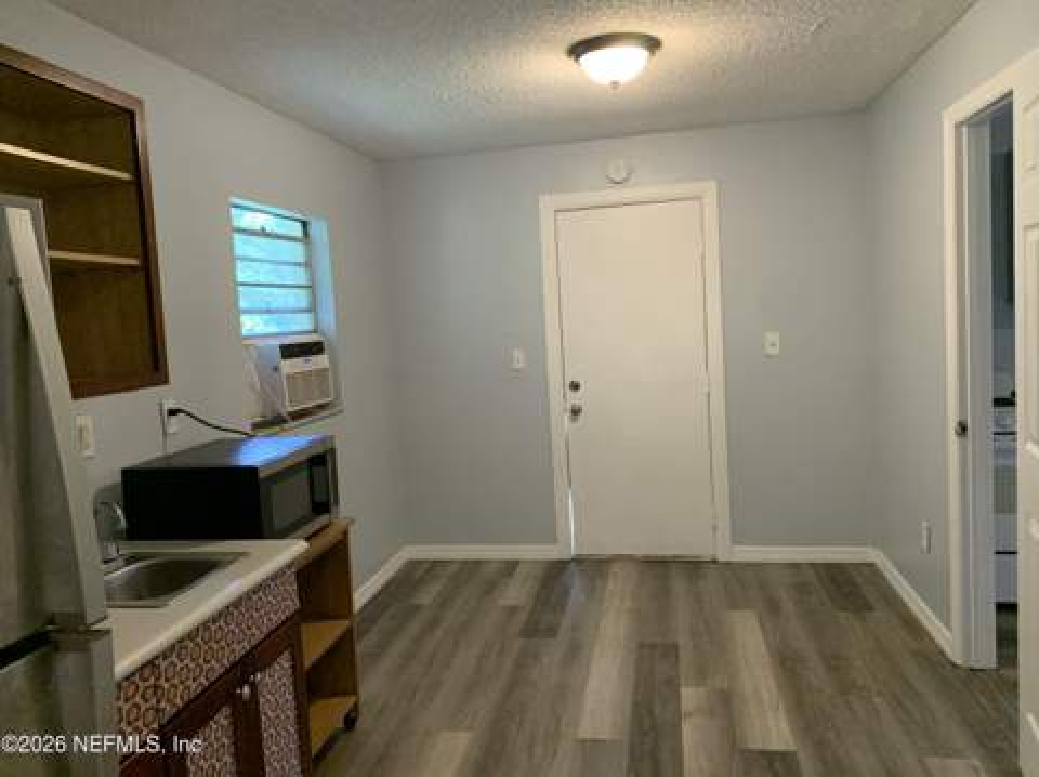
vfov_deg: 53.0
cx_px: 520
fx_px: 780
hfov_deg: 67.4
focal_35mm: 26
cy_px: 388
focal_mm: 4.25
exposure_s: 1/60
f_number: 1.8
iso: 320
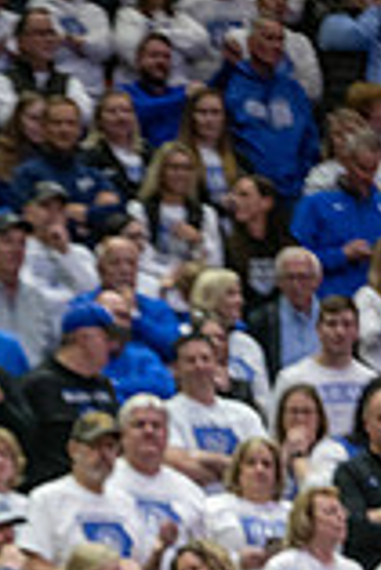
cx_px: 54
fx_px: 7254
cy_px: 810
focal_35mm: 458
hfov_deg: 3.0
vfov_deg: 4.5
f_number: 2.8
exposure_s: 1/1000
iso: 2500
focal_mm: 160
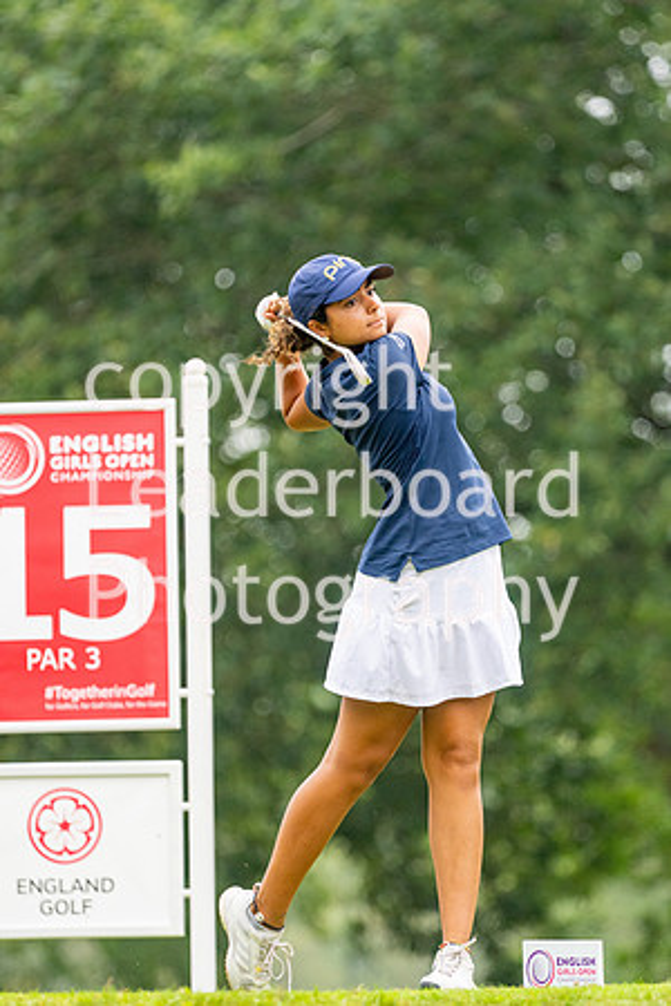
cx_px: 336
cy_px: 503
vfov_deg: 4.6
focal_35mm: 450
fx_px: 12580
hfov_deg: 3.1
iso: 800
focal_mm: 300
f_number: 4
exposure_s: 1/2500
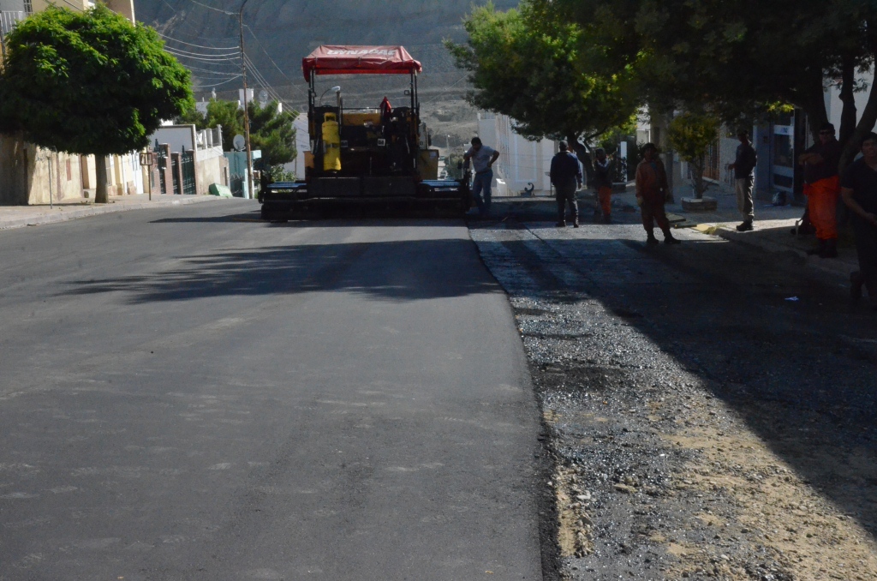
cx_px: 438
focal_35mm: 52
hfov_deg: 37.9
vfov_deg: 25.6
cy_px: 290
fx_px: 1276
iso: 6400
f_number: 20
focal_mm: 35
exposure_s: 1/1600
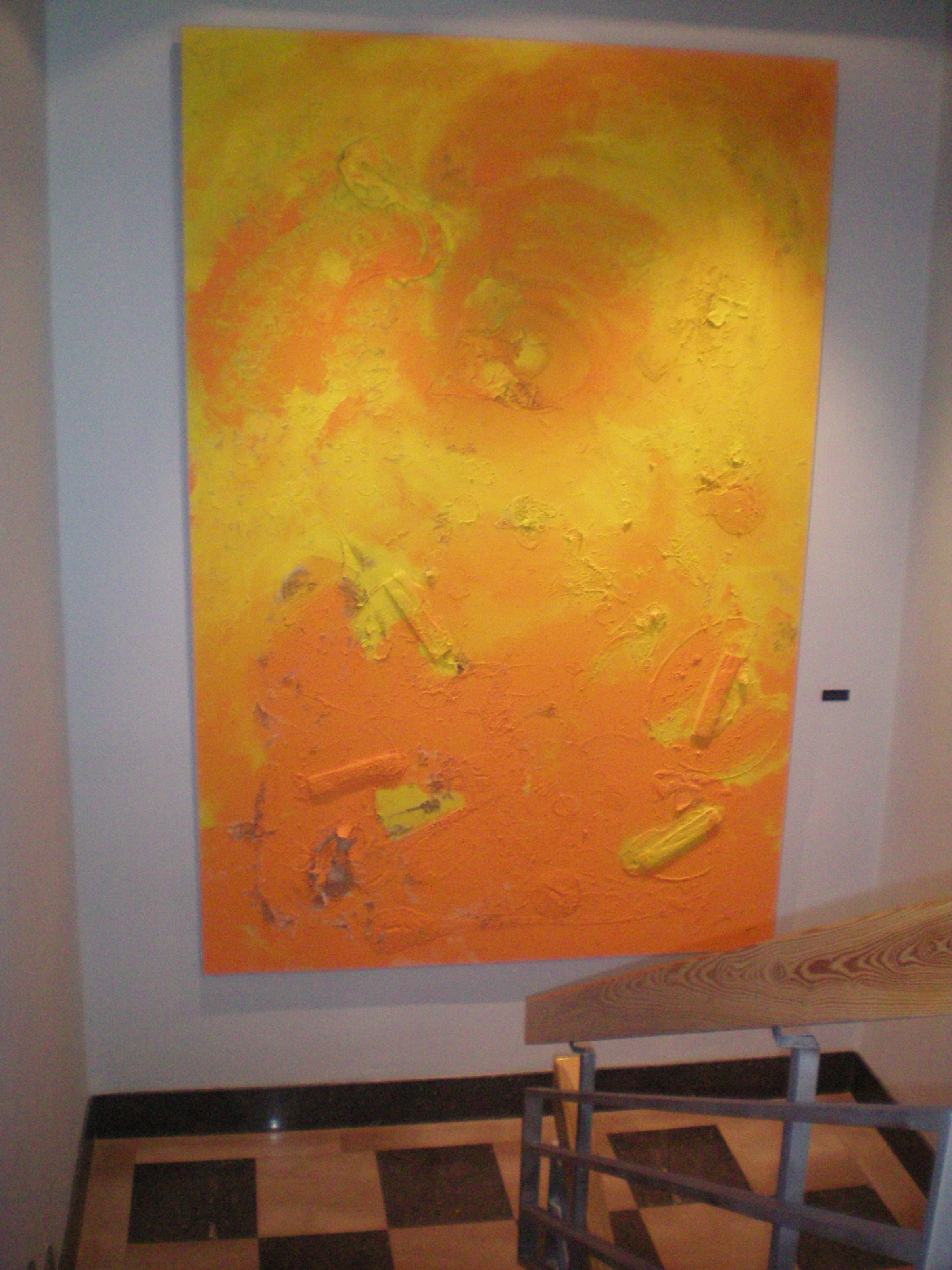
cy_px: 635
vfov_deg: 49.0
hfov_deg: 37.7
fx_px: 1393
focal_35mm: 38
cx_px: 476
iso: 400
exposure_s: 1/60
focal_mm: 6.3
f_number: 3.1
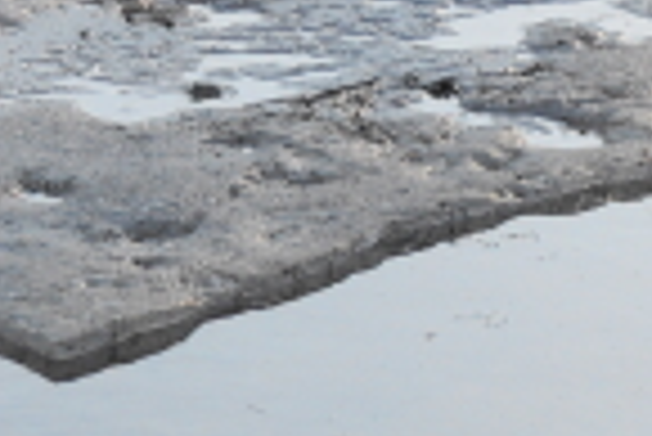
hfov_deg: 5.0
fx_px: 7505
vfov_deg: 3.3
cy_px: -405
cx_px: 650
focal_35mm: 414
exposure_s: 1/160
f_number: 6.3
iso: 100
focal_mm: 40
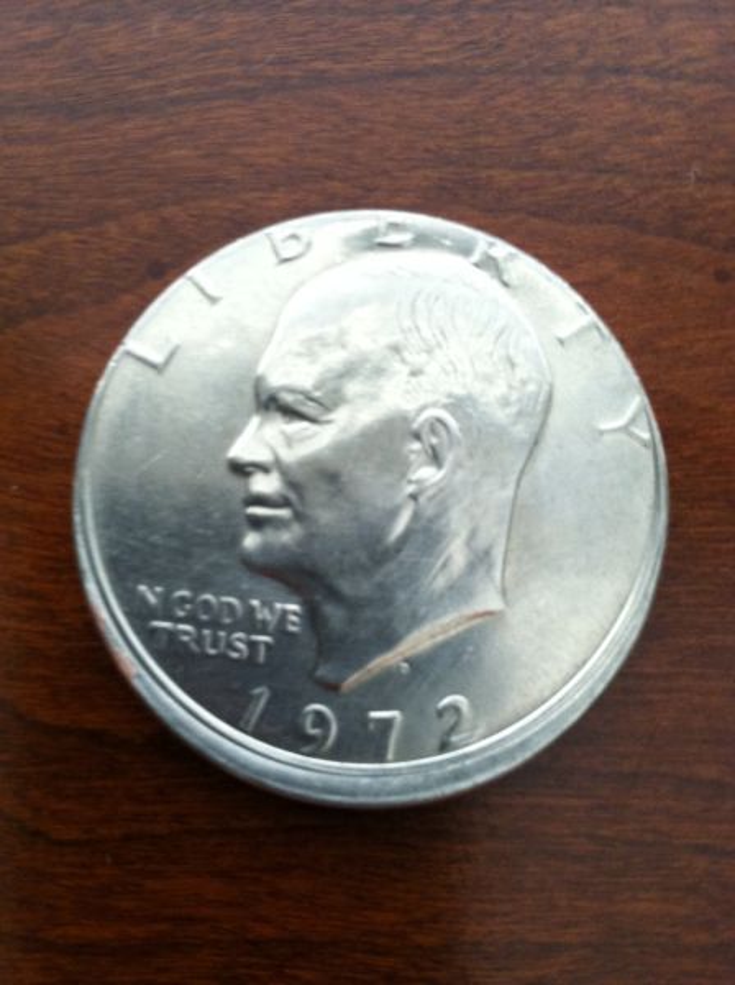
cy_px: 492
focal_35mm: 35
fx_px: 994
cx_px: 368
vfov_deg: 52.7
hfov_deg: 40.6
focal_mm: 3.85
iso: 200
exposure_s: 1/15
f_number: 2.8
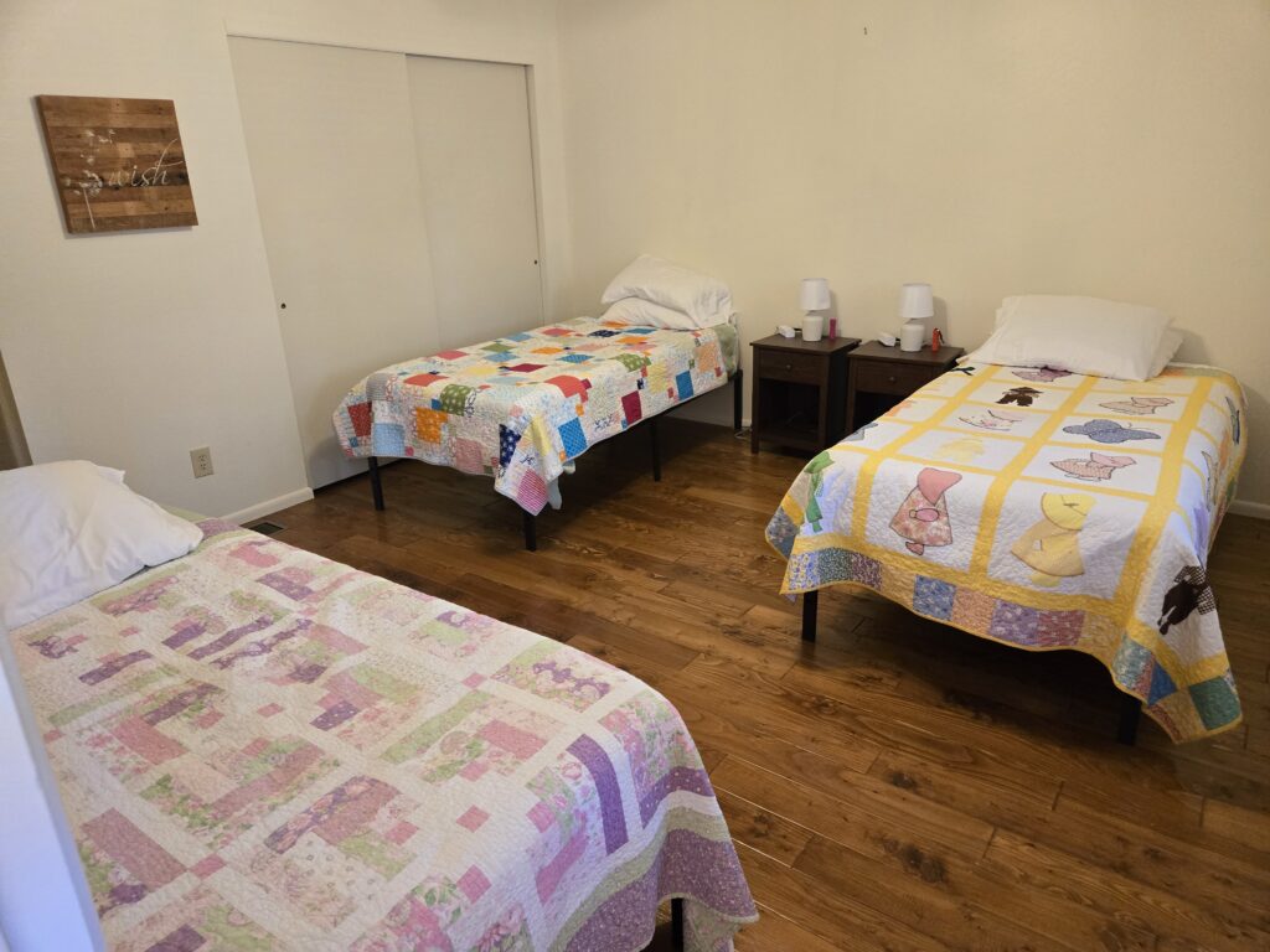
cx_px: 635
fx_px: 844
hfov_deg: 73.9
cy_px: 476
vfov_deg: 58.9
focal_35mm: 23
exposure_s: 1/120
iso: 640
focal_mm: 5.4
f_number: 1.8
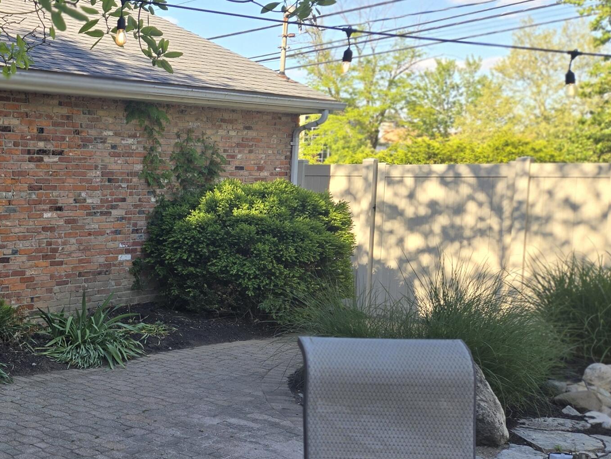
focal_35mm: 51
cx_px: -24
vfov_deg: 28.5
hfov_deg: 33.7
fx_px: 900
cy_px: 255
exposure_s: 1/547
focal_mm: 5.4
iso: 25
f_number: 1.8
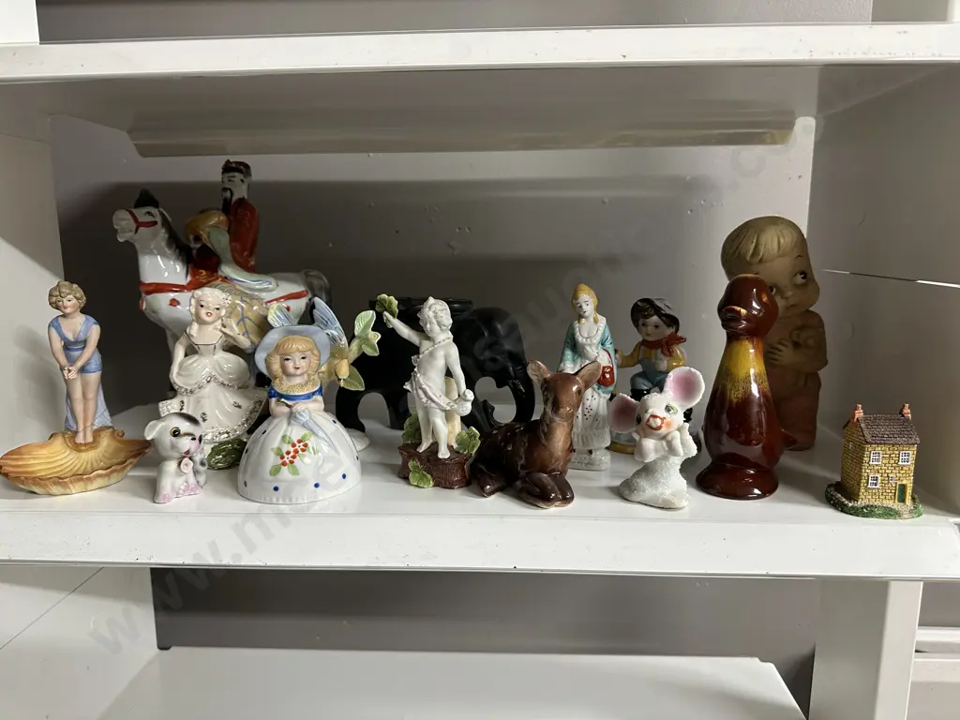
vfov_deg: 56.8
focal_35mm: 24
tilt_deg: -9.5
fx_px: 666
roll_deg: +0.7
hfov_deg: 71.6
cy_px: 360
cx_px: 480
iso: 200
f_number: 1.78
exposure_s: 1/50
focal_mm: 6.86
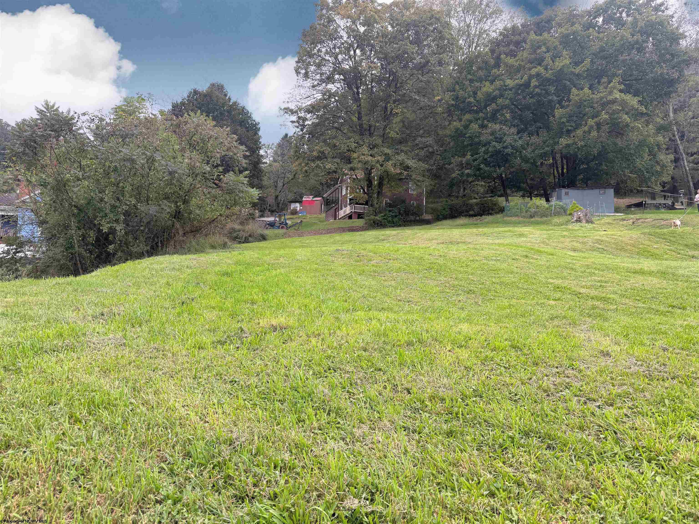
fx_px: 485
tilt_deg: +6.6
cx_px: 350
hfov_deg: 71.6
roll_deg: -0.8
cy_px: 262
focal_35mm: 24
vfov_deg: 56.8
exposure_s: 1/294
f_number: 1.78
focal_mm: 6.76
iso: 100
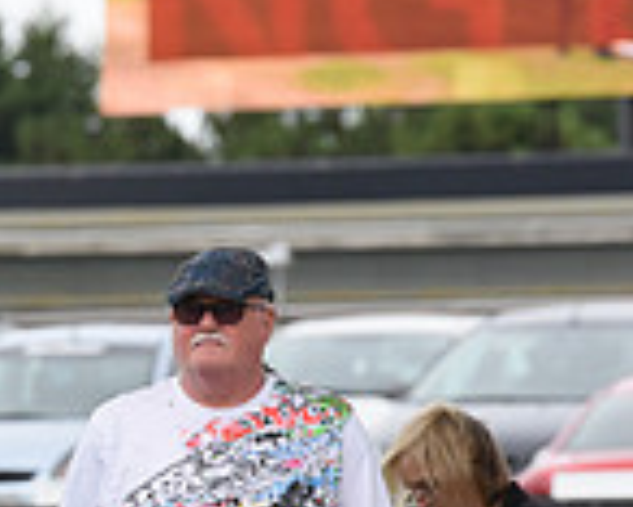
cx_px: -620
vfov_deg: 2.4
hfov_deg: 2.9
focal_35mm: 654
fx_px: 12260
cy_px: 639
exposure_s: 1/1250
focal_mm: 175
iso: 1000
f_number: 5.6
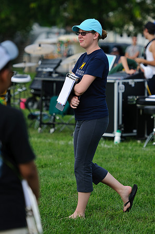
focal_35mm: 202
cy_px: 117
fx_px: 1311
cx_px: 78
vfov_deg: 10.2
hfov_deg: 6.8
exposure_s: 1/1000
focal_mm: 135
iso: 200
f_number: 2.8
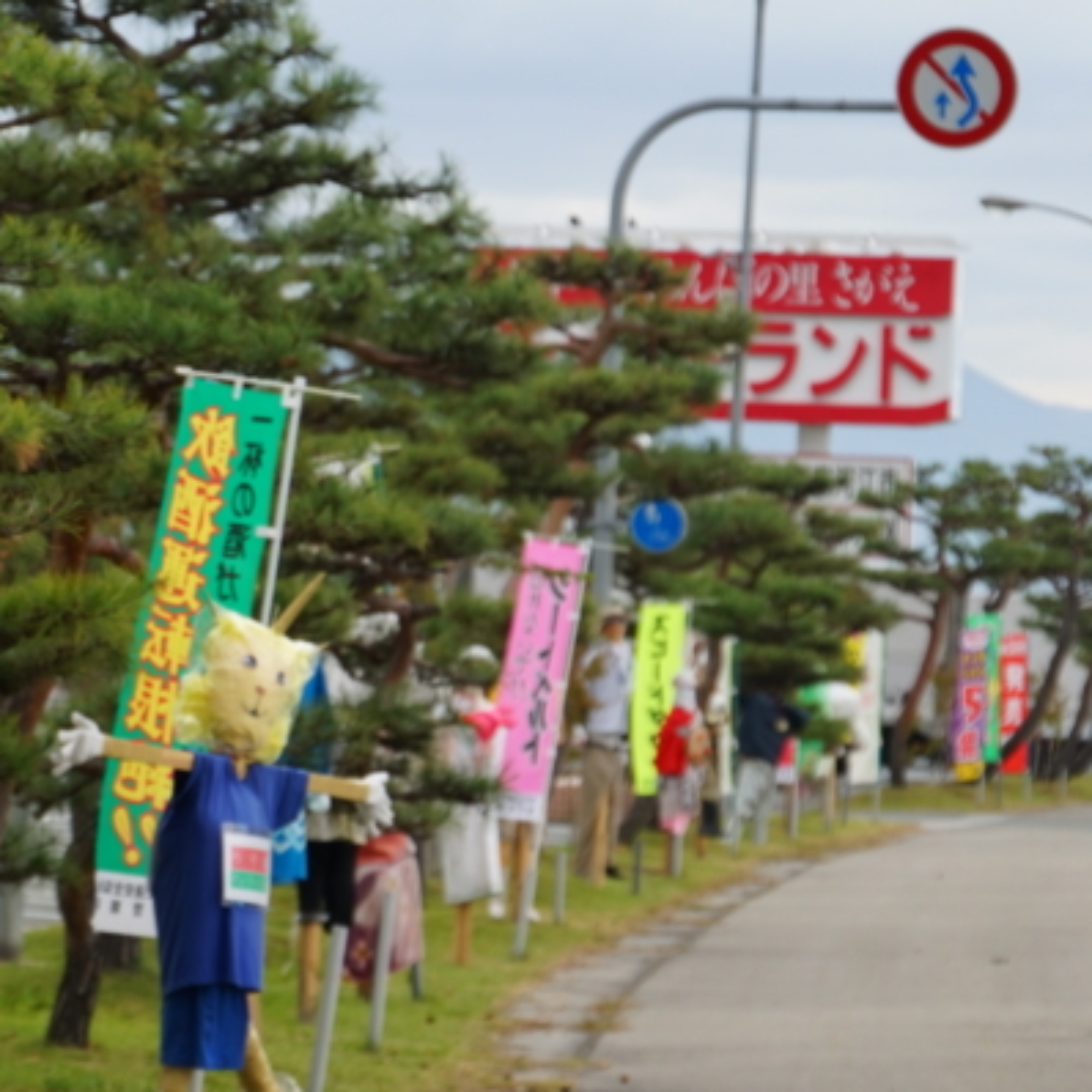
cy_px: 624
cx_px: 134
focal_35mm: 246
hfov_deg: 7.1
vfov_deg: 7.1
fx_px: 8780
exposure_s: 1/200
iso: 160
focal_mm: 96
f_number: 5.6
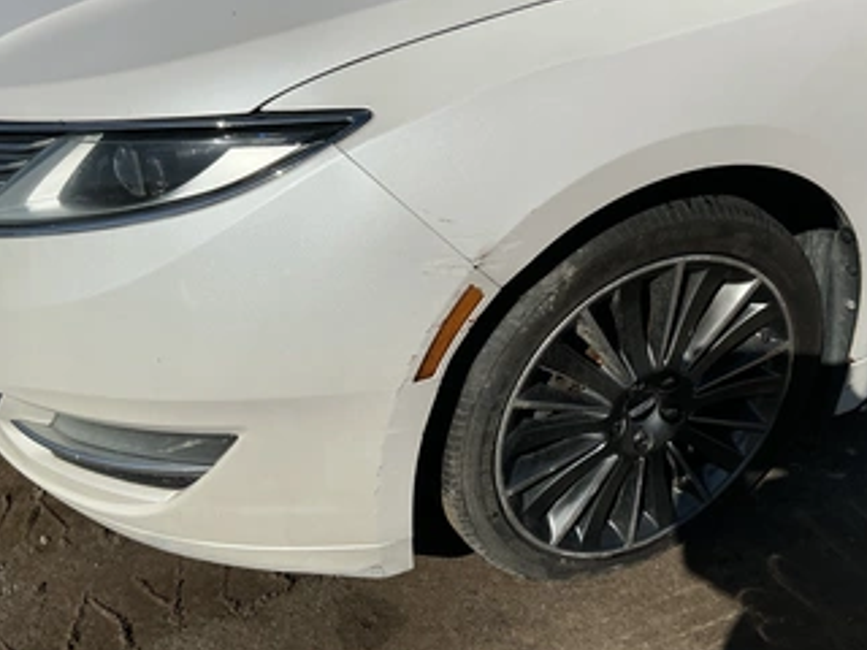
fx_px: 877
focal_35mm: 35
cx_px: 474
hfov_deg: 52.5
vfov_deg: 40.7
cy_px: 317
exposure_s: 1/6536
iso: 25
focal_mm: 3
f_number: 1.8
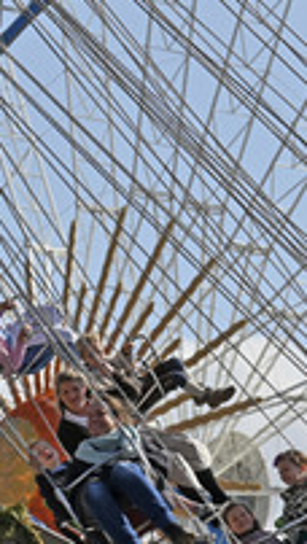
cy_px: 329
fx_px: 6063
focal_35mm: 420
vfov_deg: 5.1
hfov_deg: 2.9
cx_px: 280
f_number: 6.3
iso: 100
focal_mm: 120
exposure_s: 1/640
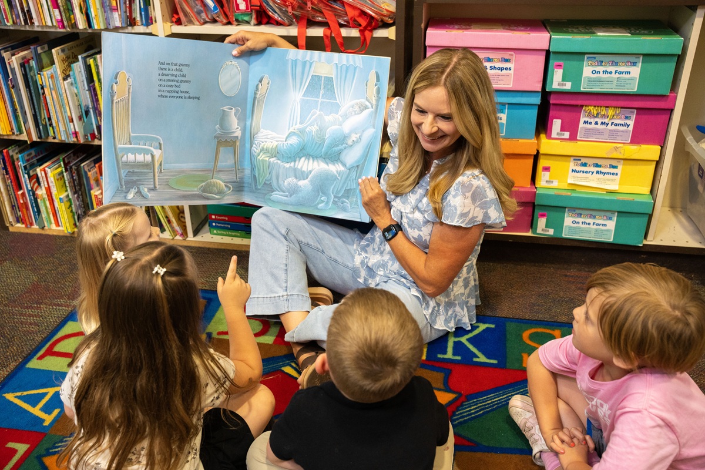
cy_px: 235
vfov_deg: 38.8
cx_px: 352
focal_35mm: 34
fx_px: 668
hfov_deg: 55.7
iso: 3200
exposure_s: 1/160
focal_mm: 34.1
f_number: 4
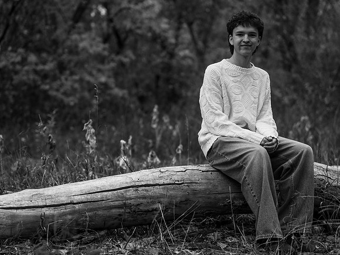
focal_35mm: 91
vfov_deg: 16.3
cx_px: 170
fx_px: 893
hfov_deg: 21.6
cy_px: 128
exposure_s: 1/125
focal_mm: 84
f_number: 2.8
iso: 200
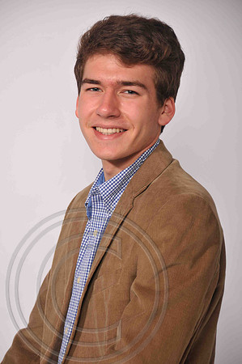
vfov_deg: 14.4
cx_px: 121
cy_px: 182
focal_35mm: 142
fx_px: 1440
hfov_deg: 9.6
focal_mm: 95
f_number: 5.6
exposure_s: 1/160
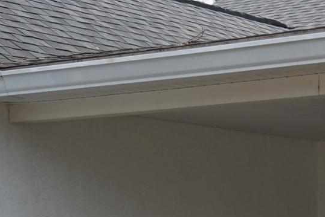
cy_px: 333
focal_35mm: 137
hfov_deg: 14.5
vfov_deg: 9.7
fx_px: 1237
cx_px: 385
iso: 500
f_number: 4.5
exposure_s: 1/160
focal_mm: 24
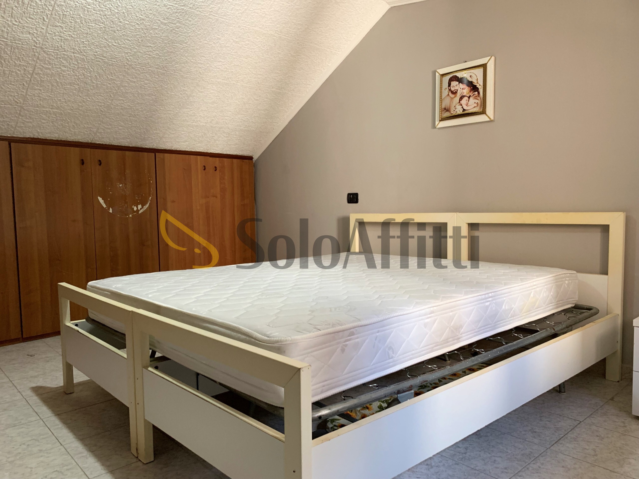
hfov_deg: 67.3
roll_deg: +1.1
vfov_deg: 53.1
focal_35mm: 26
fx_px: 480
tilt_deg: -2.9
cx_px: 320
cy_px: 240
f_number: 1.8
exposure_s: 1/50
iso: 200
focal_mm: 4.25
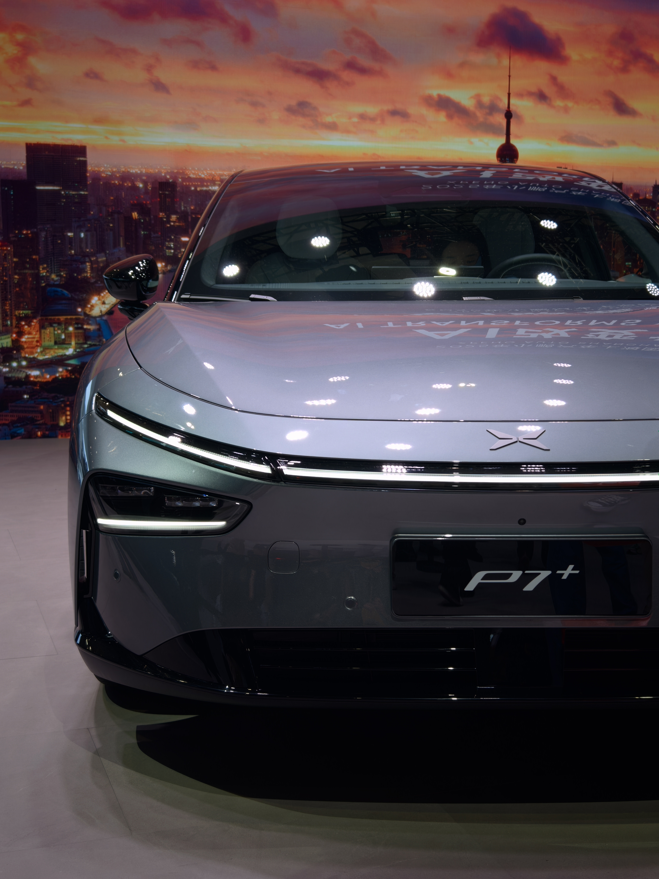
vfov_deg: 40.4
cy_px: 440
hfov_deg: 30.9
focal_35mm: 47
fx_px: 1193
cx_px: 330
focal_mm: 8.67
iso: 64
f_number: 1.8
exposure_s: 1/90
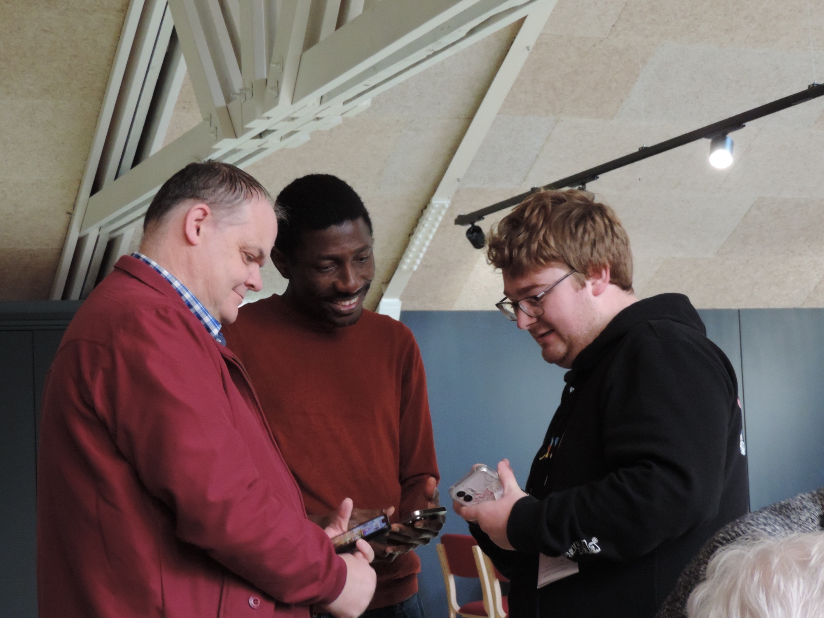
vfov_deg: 19.6
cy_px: 309
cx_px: 412
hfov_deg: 26.0
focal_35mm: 75
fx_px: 1785
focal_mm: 13.3
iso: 800
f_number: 3.9
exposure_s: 1/15
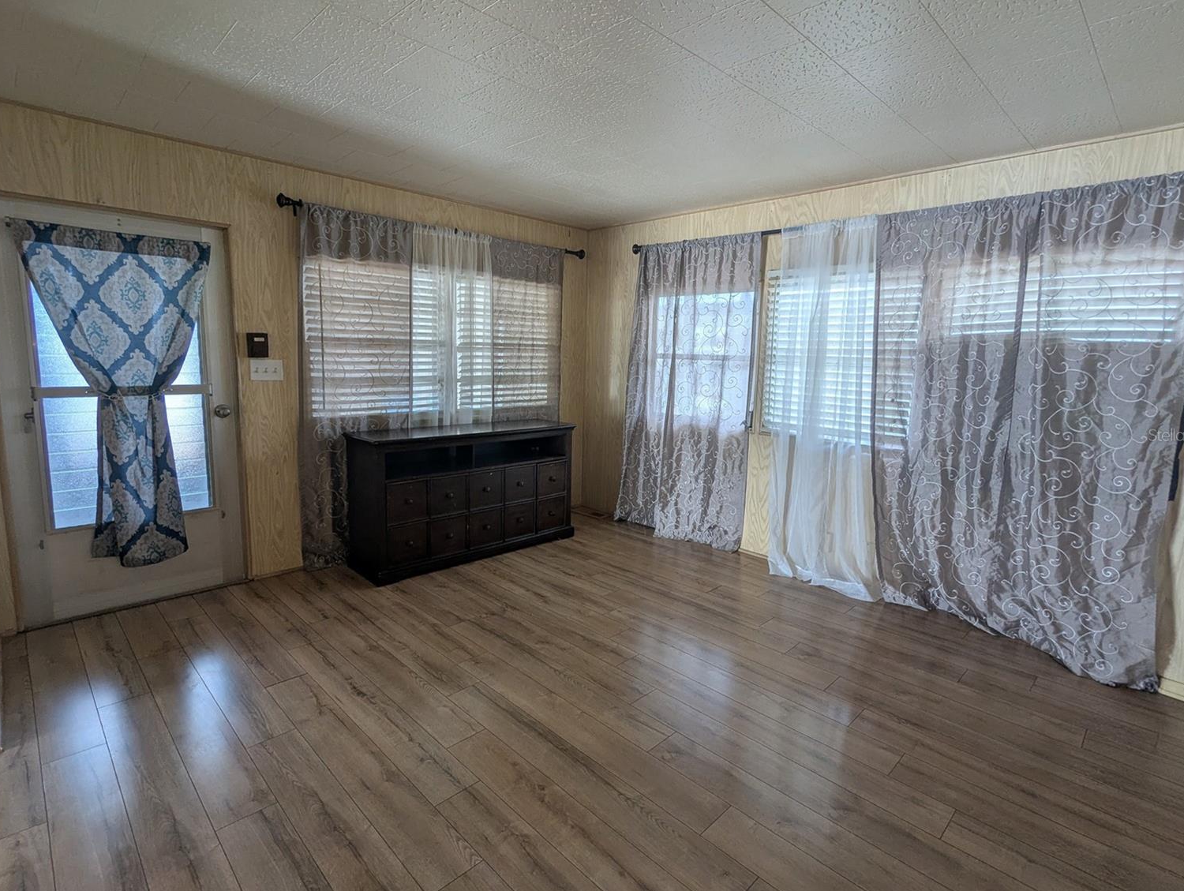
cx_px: 594
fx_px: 582
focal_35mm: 17
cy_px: 435
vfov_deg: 74.8
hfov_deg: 91.0
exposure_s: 1/68.6
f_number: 2.2
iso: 51
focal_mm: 2.35
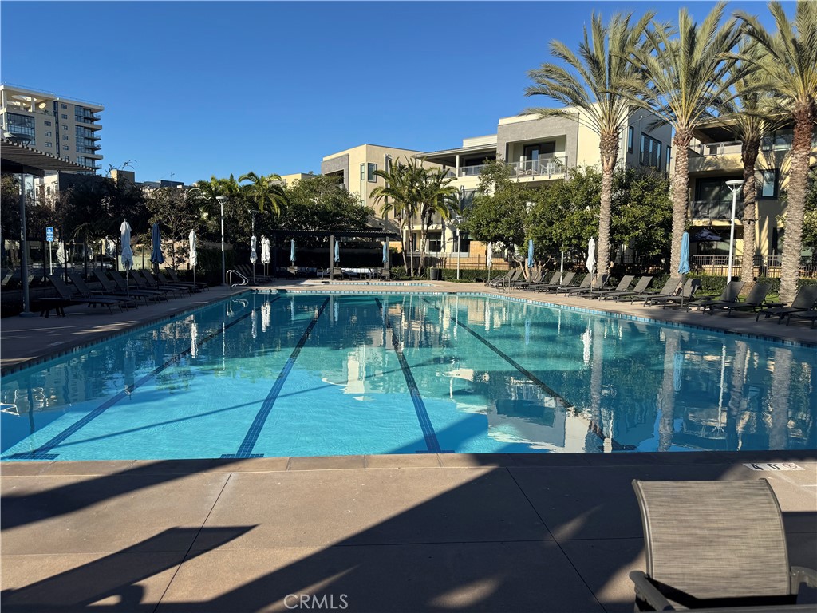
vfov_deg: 56.8
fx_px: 566
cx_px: 408
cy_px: 306
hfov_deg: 71.6
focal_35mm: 24
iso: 80
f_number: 1.78
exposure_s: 1/4049
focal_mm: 6.76
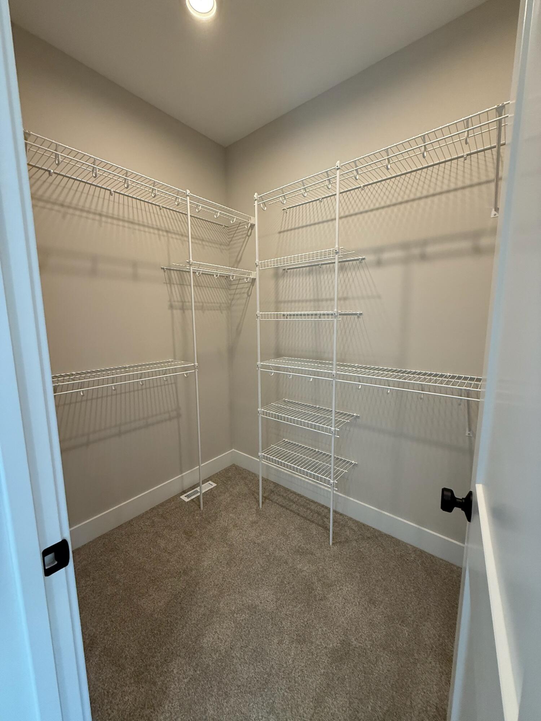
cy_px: 360
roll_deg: +0.9
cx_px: 270
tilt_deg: -6.7
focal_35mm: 14
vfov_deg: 102.1
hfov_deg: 85.7
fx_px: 292
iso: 250
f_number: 2.2
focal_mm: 2.22
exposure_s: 1/120
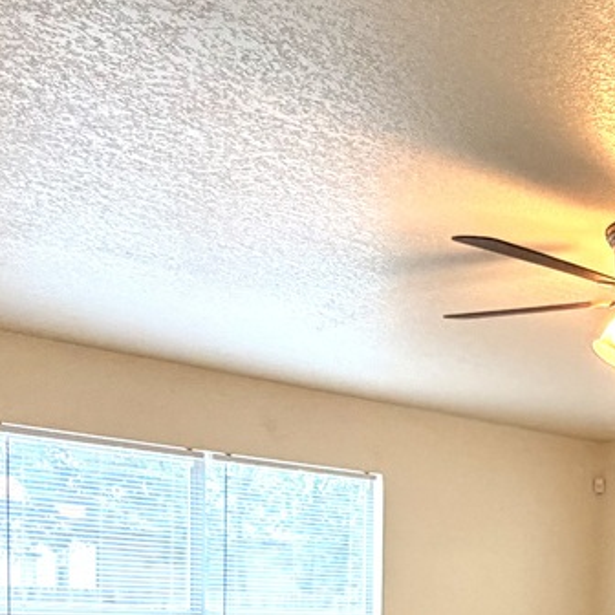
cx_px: 659
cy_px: 688
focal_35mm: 53
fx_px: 1065
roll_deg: -1.8
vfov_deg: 28.9
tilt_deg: -4.4
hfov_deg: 29.4
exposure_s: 1/60
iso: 320
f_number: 2.2
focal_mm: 2.22
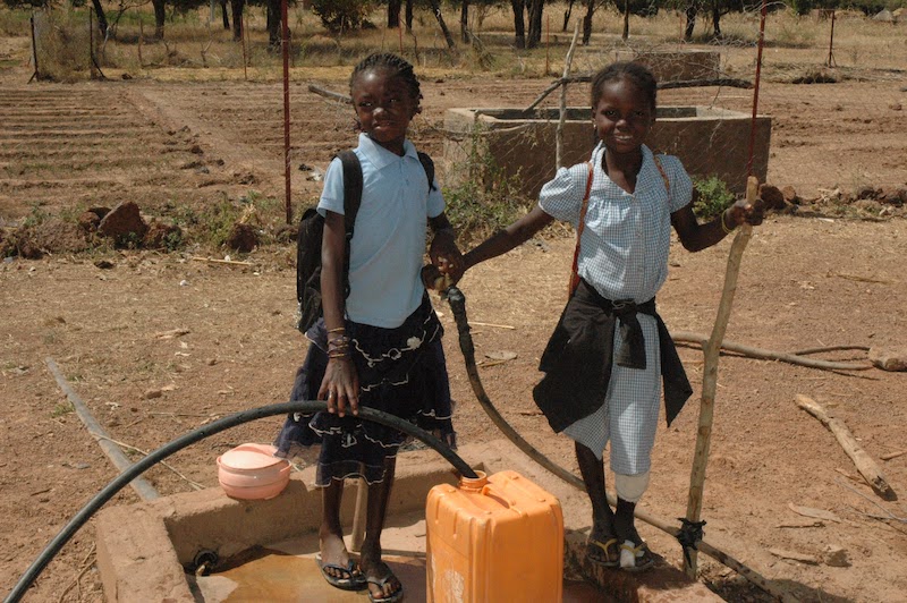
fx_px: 1171
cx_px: 454
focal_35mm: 46
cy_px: 302
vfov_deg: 28.9
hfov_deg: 42.4
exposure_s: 1/500
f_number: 22
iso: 1600
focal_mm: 31
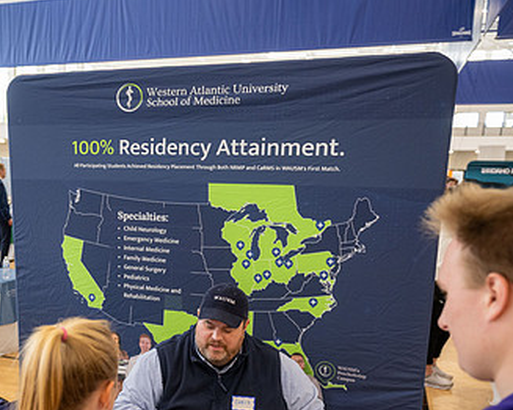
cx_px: 129
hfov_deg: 44.3
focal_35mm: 40
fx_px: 607
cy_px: 279
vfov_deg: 36.8
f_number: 2.8
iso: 1600
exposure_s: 1/250
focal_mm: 24
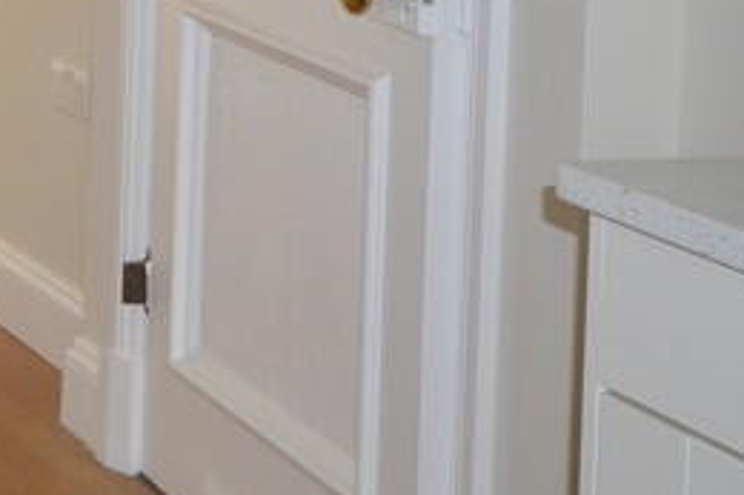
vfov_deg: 11.0
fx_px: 2437
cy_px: -305
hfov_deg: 15.4
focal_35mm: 118
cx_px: -521
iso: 400
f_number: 5.6
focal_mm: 20
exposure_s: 1/60
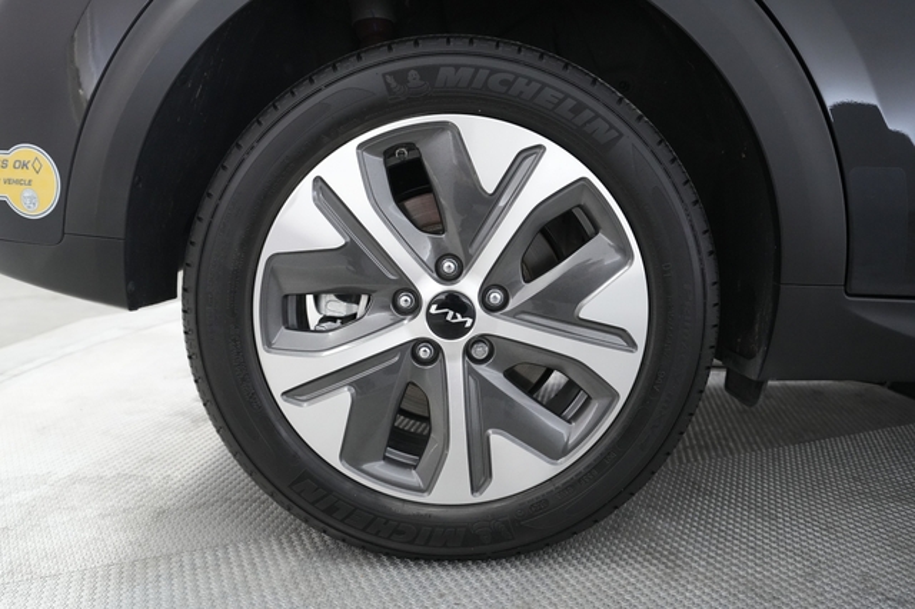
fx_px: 711
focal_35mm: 28
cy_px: 304
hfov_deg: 65.5
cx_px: 458
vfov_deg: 46.4
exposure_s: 1/125
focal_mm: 28
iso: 5000
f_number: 4
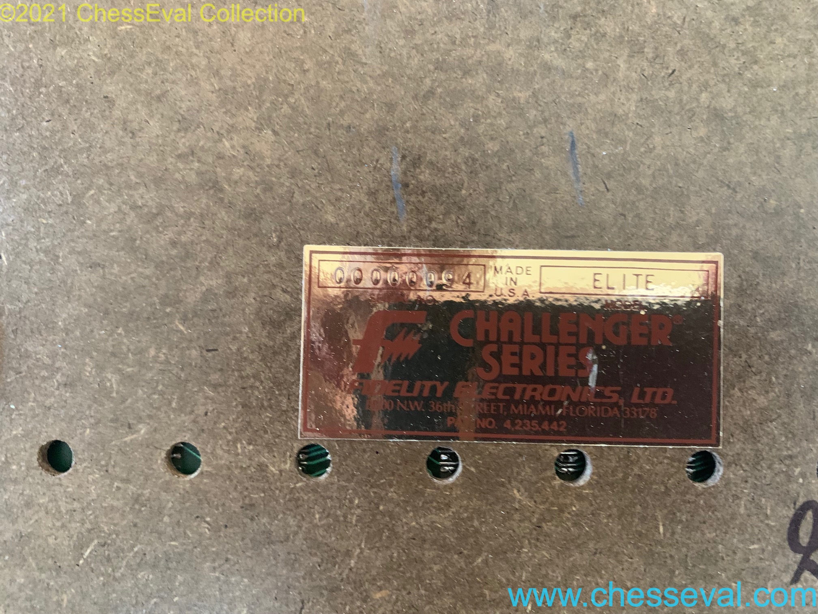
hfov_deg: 67.3
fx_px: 614
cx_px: 409
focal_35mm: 26
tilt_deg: -79.8
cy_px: 307
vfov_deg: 53.1
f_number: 1.8
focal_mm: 4.25
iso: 640
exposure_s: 1/30
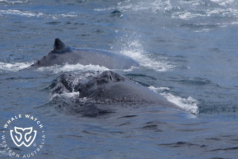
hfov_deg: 4.9
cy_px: 80
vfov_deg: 3.3
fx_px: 2769
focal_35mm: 419
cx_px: 119
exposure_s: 1/3200
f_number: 8
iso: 640
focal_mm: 419
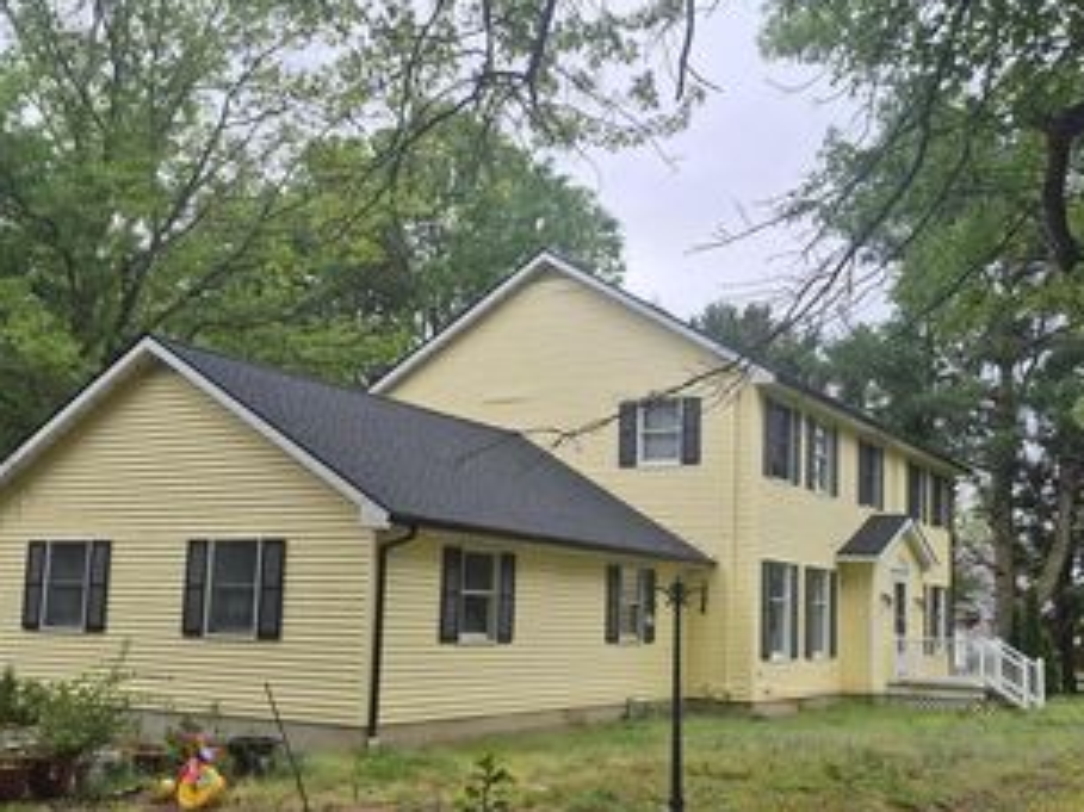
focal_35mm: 38
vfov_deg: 37.5
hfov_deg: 48.9
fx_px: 1189
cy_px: 488
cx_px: 605
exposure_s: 1/758
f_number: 1.8
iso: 25
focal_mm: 5.4
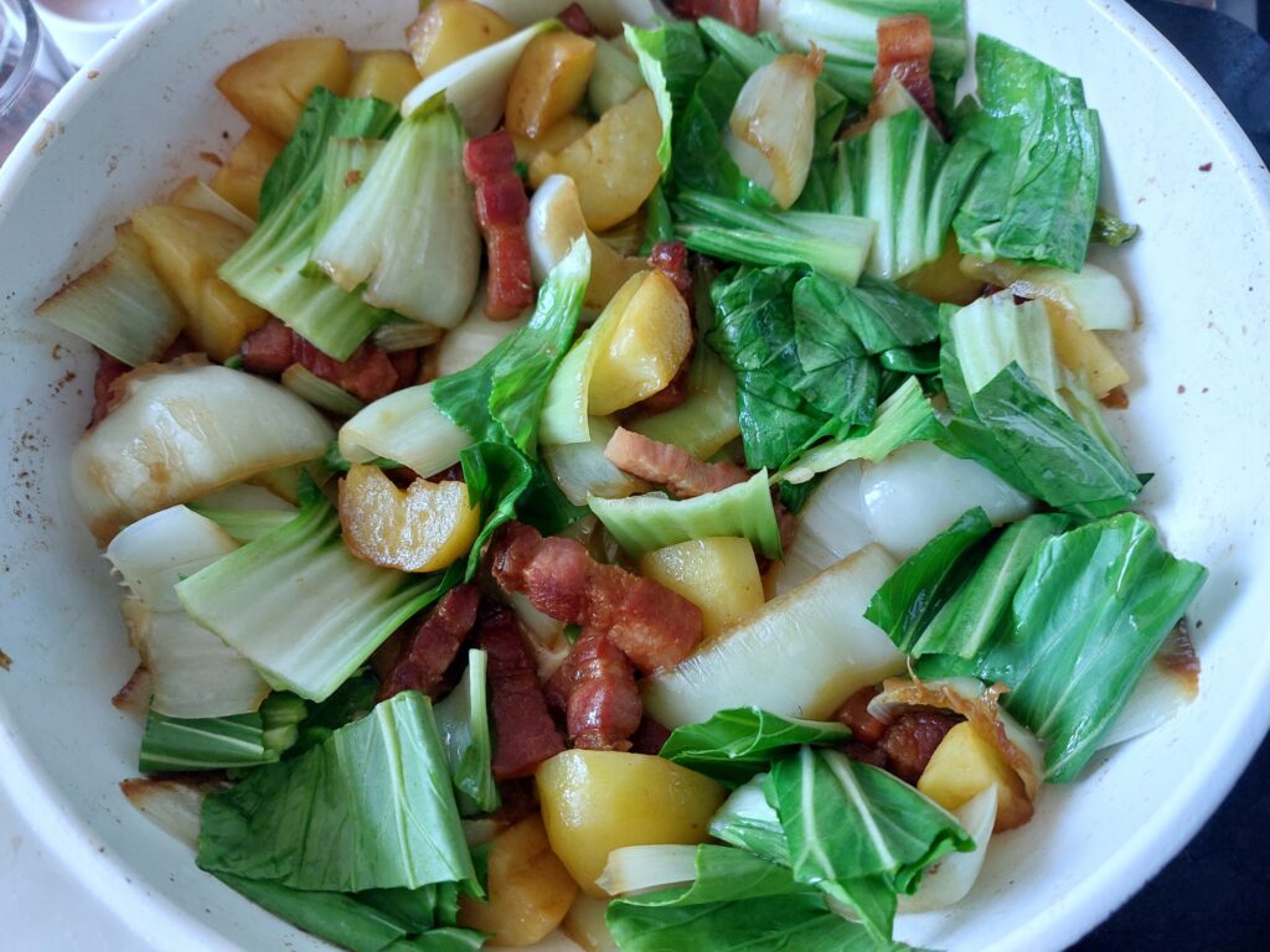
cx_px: 635
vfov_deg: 54.9
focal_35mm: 25
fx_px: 917
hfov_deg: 69.4
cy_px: 476
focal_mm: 5.23
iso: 250
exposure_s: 1/50
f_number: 1.8
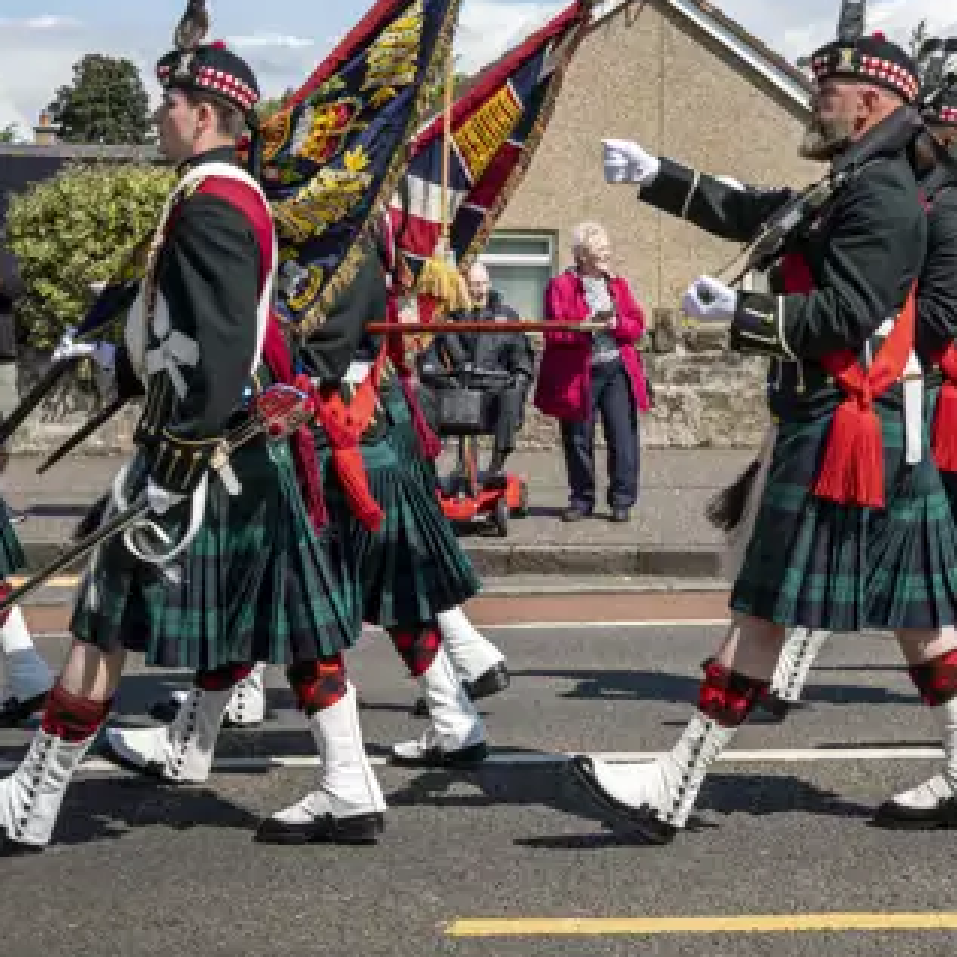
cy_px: 252
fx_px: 2315
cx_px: 773
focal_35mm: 74
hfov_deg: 23.0
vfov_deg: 23.2
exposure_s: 1/320
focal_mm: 36
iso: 125
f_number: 9
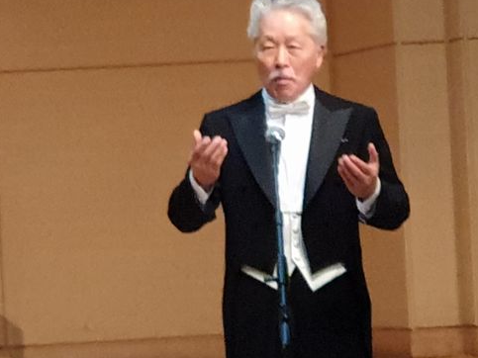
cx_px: 283
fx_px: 966
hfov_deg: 27.7
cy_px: 165
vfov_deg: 21.0
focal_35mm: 70
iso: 200
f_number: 2.4
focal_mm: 6
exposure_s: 1/30
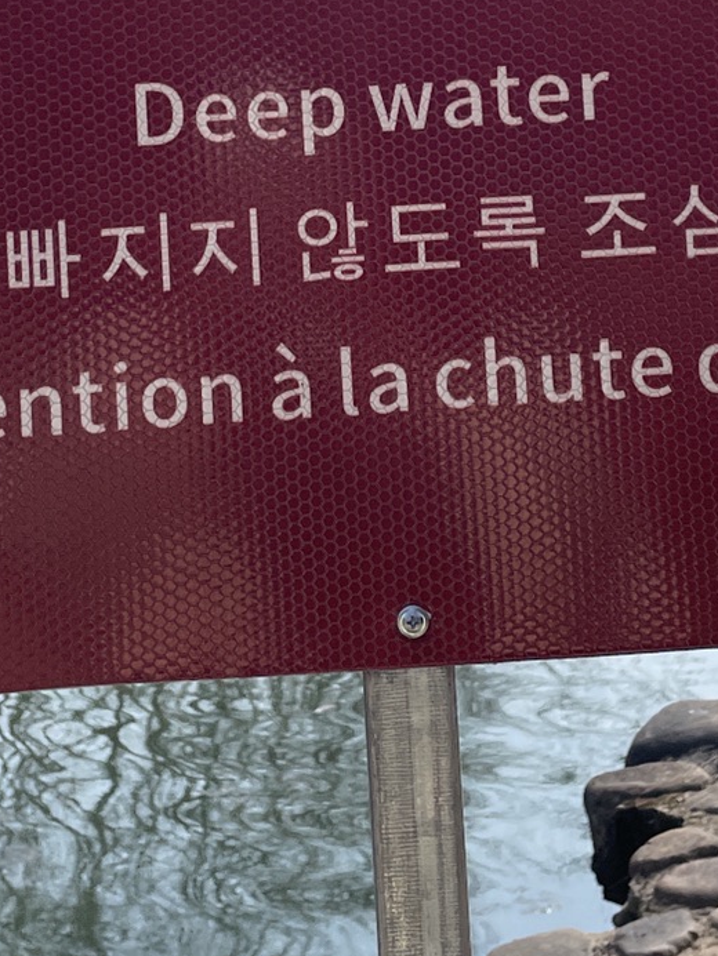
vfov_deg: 25.0
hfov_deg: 19.6
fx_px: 2074
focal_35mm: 75
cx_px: 369
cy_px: 39
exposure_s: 1/3861
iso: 32
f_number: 1.6
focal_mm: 4.2
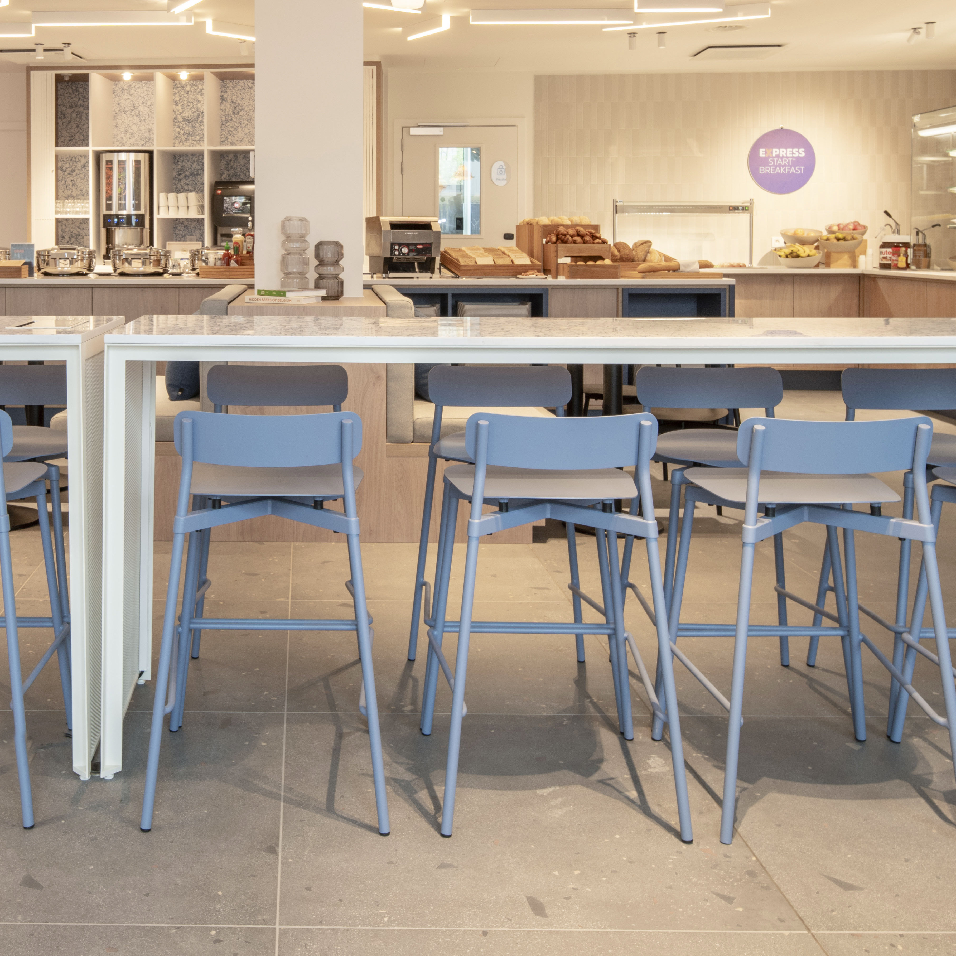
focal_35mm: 36
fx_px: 1125
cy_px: 253
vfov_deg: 44.7
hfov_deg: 44.7
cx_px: 256
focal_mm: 19
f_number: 11
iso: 125
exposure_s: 1/2
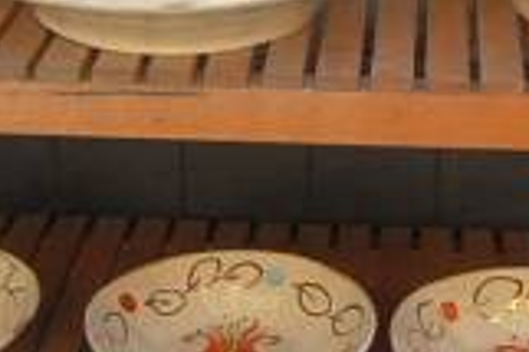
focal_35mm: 111
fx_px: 1629
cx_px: 440
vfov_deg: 12.0
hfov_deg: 18.2
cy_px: -82
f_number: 9
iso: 400
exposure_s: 1/125
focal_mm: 18
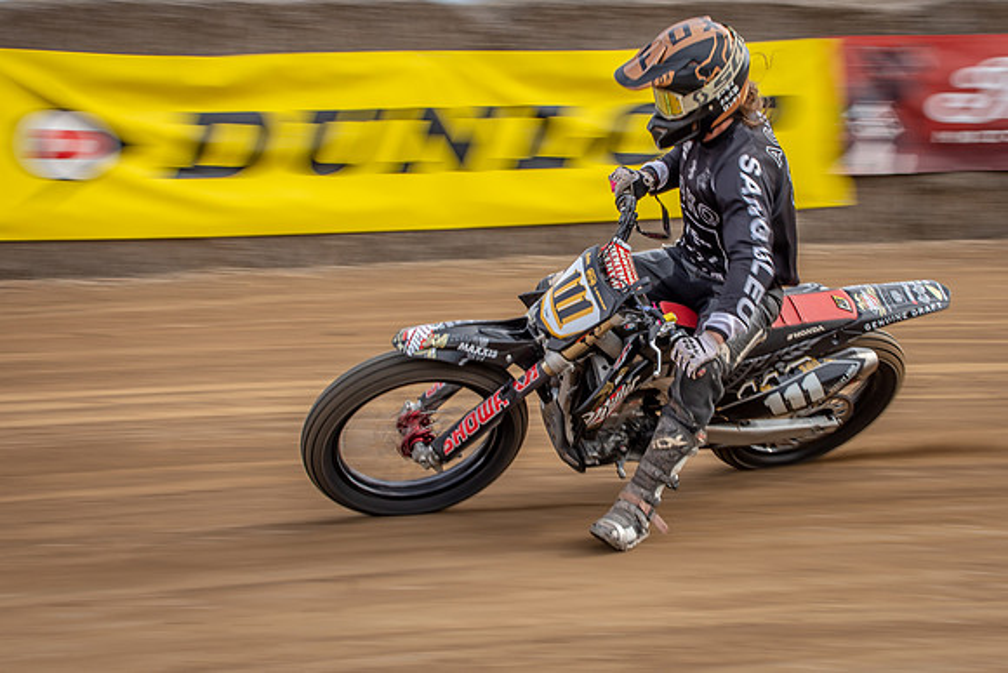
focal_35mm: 99
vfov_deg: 13.8
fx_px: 2785
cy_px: 255
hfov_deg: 20.5
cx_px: 622
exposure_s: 1/100
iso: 125
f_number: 13
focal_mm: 52
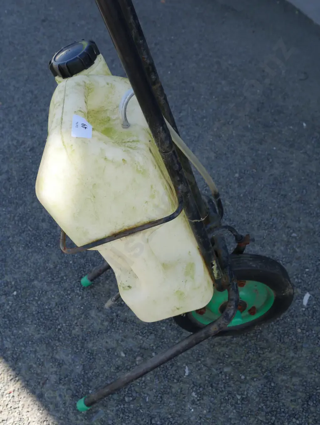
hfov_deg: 44.2
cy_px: 212
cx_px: 160
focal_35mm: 32
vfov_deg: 56.8
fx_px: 394
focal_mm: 16
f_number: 5.6
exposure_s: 1/250
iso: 200
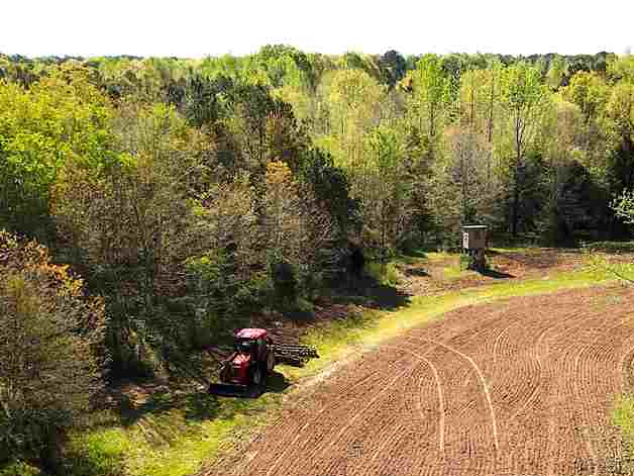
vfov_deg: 27.3
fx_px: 971
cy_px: 328
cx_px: 380
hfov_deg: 36.0
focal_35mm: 53
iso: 100
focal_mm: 4.73
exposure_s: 1/1004
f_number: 2.2
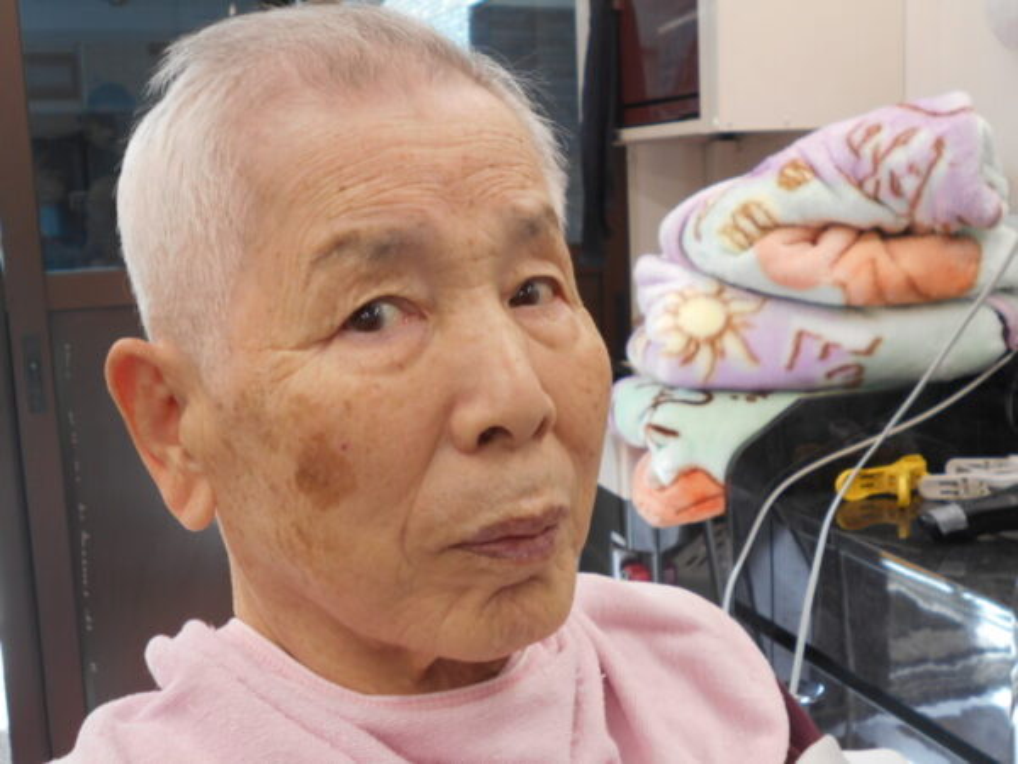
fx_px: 1294
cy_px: 382
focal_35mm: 44
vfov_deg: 32.9
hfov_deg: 42.9
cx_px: 509
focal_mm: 7.7
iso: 80
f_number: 4.2
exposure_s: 1/50
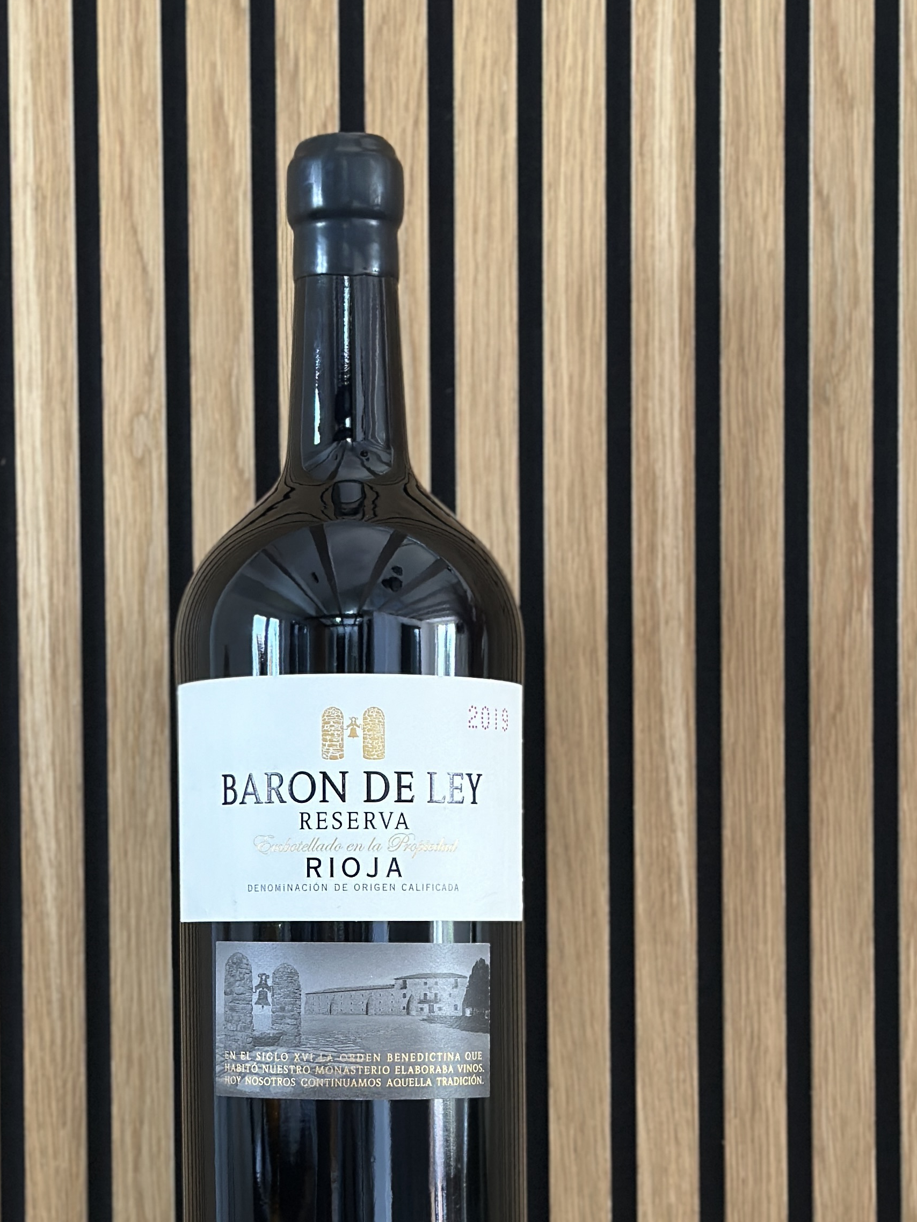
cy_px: 988
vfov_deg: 22.7
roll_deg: -0.6
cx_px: 385
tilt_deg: +0.1
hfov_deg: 17.4
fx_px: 3002
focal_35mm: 85
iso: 125
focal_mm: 6.86
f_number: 1.78
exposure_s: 1/72
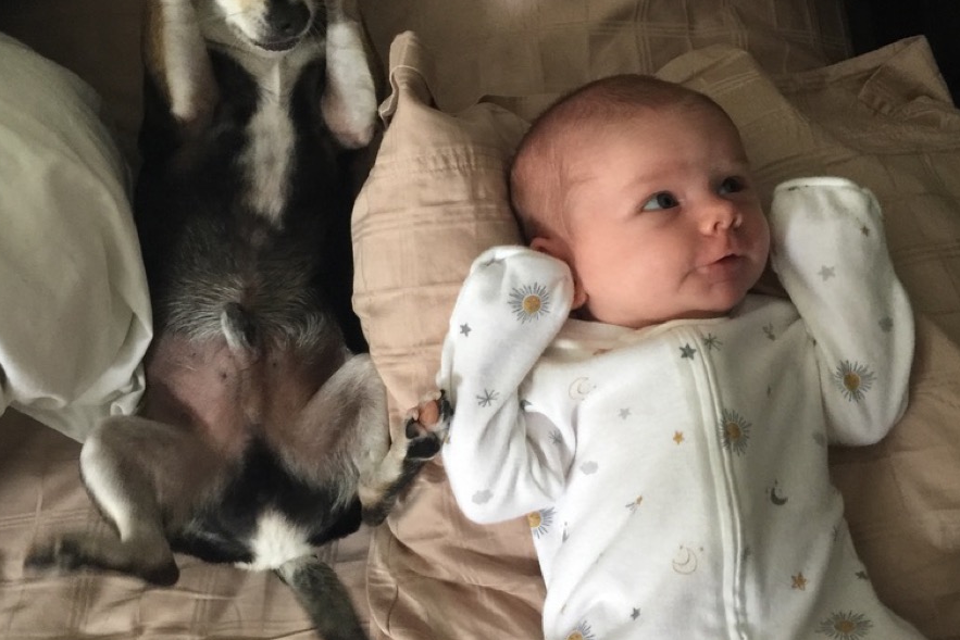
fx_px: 1093
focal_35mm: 41
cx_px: 479
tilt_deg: -76.4
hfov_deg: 47.4
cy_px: 348
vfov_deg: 32.6
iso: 100
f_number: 2.2
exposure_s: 1/10
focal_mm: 4.15
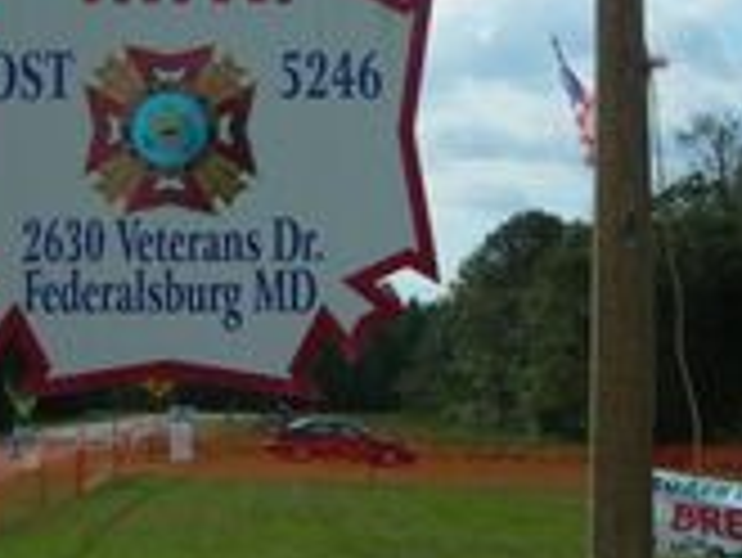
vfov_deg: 16.0
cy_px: 130
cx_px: 184
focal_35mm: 92
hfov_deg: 21.1
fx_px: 1973
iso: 50
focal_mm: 6.3
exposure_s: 1/282
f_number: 6.4
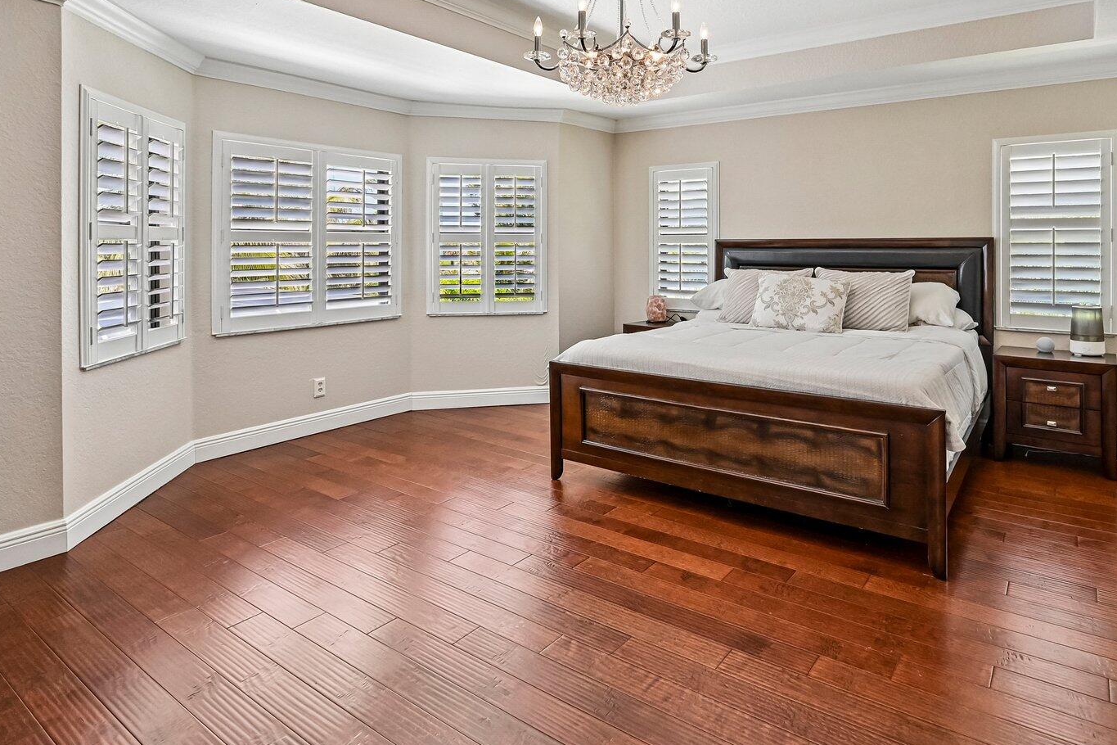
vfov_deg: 58.3
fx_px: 652
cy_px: 253
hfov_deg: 80.9
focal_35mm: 21
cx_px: 623
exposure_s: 1/320
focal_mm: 14
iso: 3200
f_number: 8
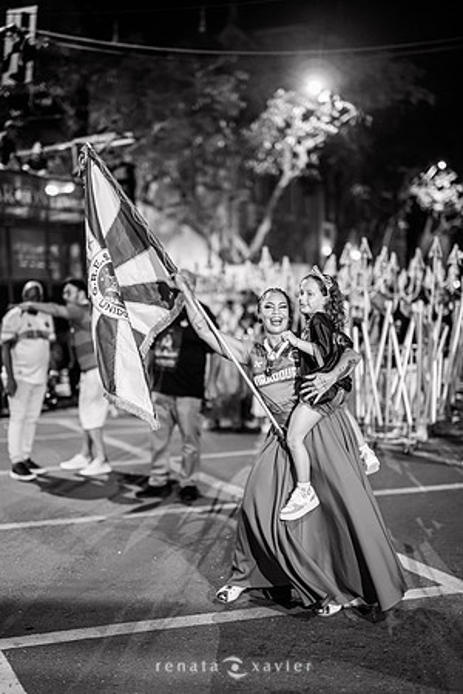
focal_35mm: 50
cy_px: 347
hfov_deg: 27.0
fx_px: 965
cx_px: 232
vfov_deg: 39.6
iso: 2500
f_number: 1.2
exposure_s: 1/320
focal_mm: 50
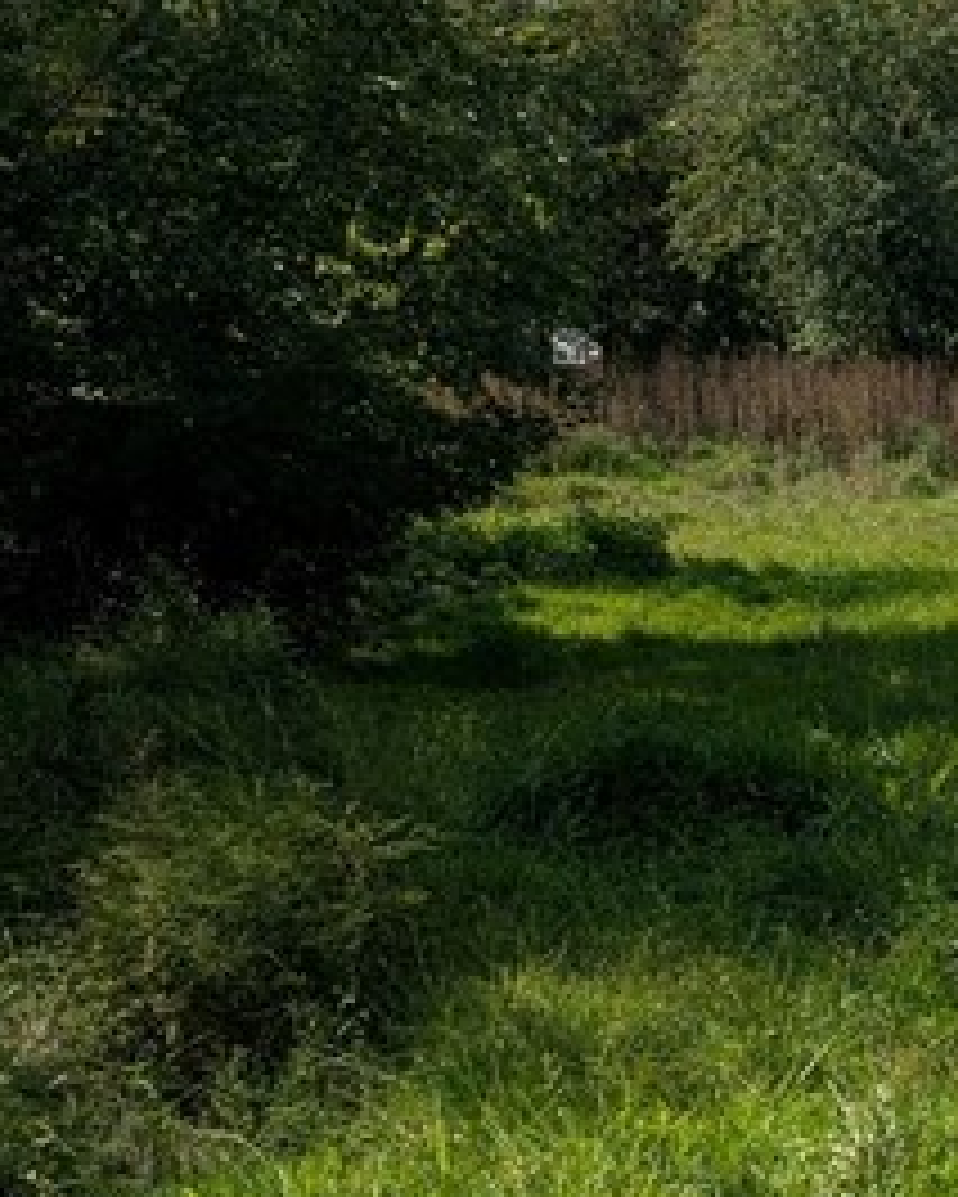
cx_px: 1280
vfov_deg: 20.9
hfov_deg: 16.1
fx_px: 3188
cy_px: 1042
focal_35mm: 90
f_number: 1.68
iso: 22
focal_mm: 6.9
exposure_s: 1/1689
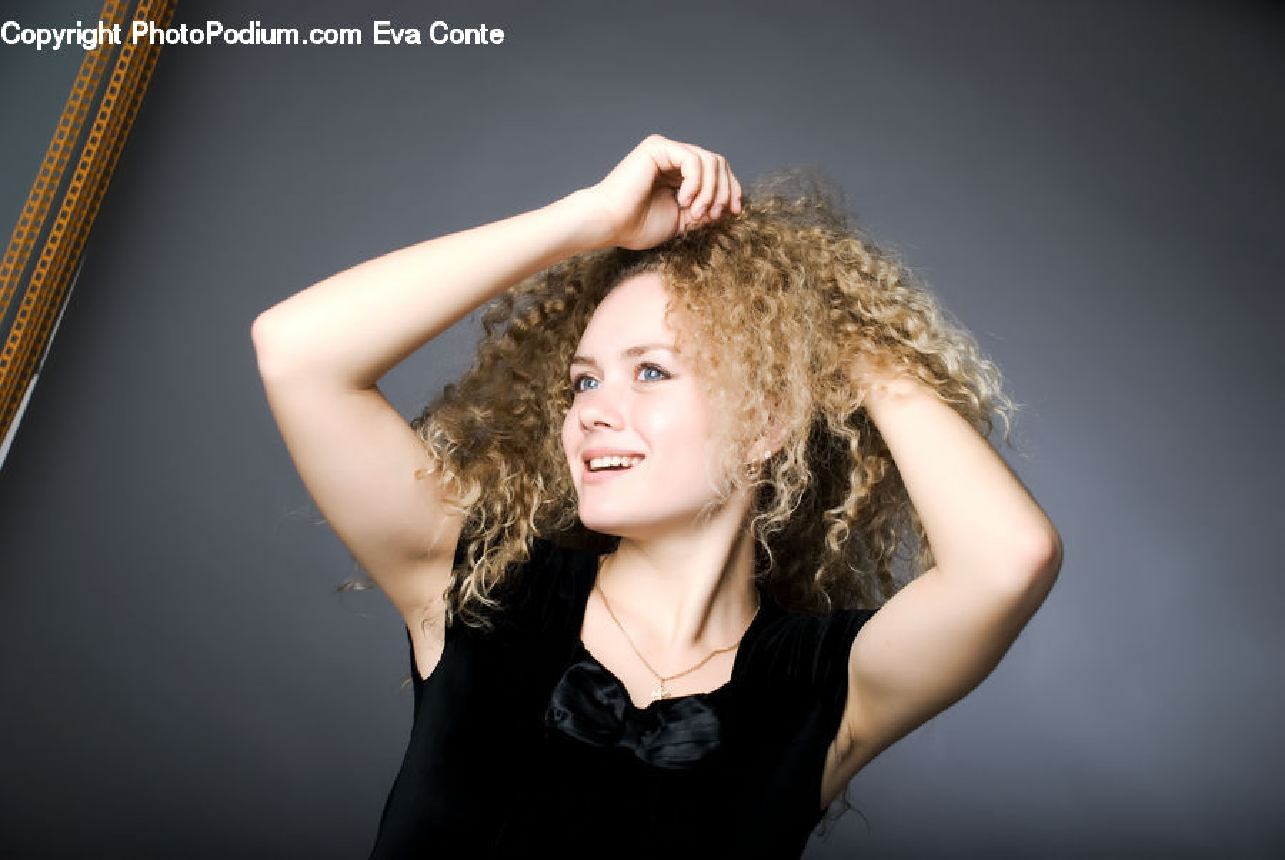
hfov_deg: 37.8
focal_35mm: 52
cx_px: 642
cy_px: 430
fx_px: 1876
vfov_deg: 25.8
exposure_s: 1/125
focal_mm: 35
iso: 160
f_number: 4.5
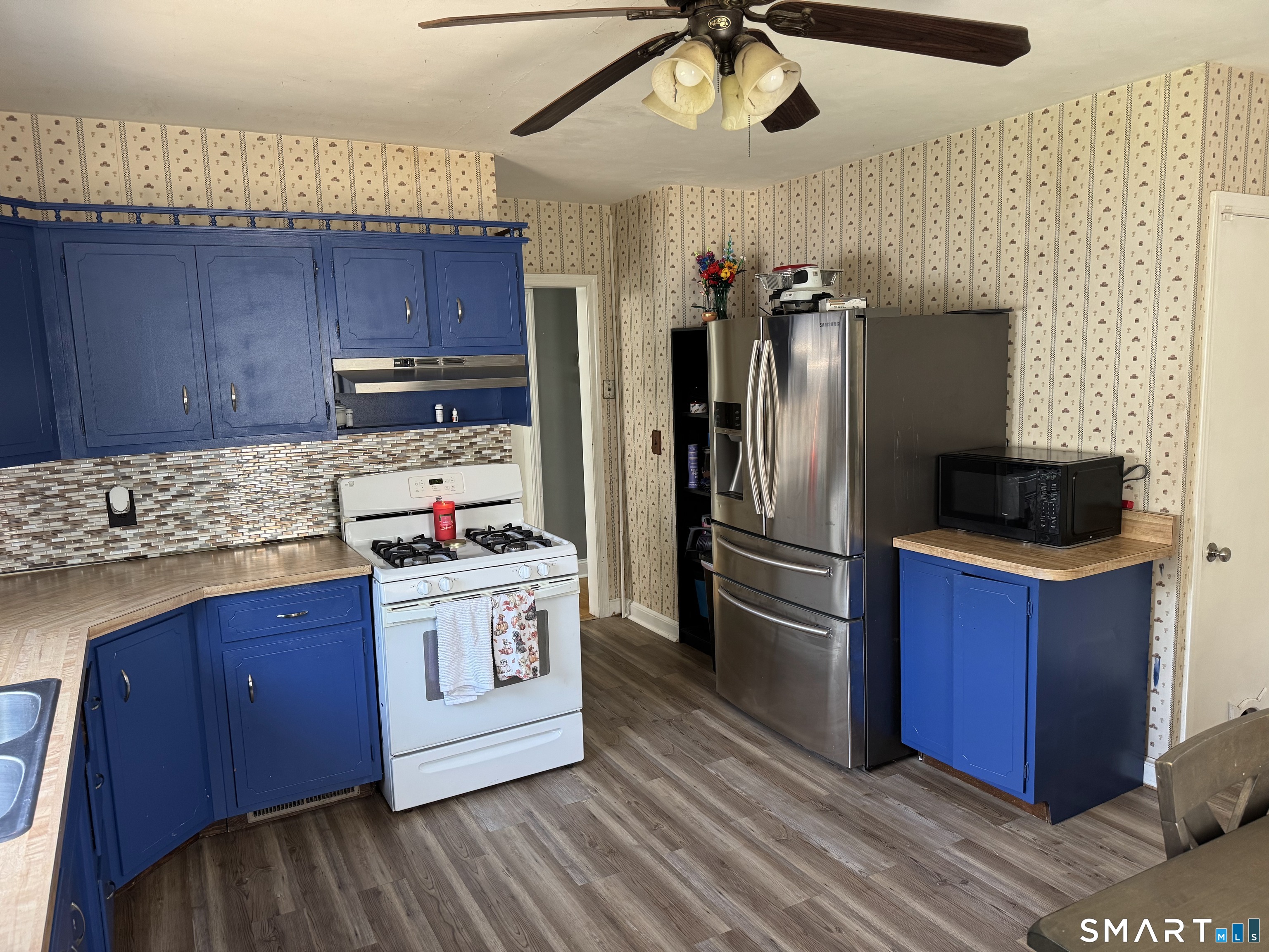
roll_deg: +1.5
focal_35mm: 24
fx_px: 880
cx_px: 634
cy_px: 476
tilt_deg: -8.2
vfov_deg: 56.8
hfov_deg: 71.6
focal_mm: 6.76
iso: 200
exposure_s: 1/60
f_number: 1.78
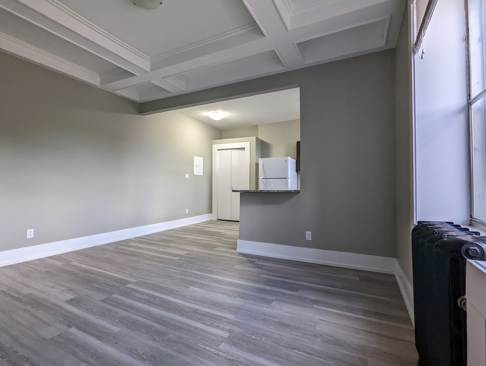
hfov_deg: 94.4
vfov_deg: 78.2
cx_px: 243
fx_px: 225
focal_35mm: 16
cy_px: 183
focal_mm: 2.35
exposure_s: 1/120
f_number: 2.2
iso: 87
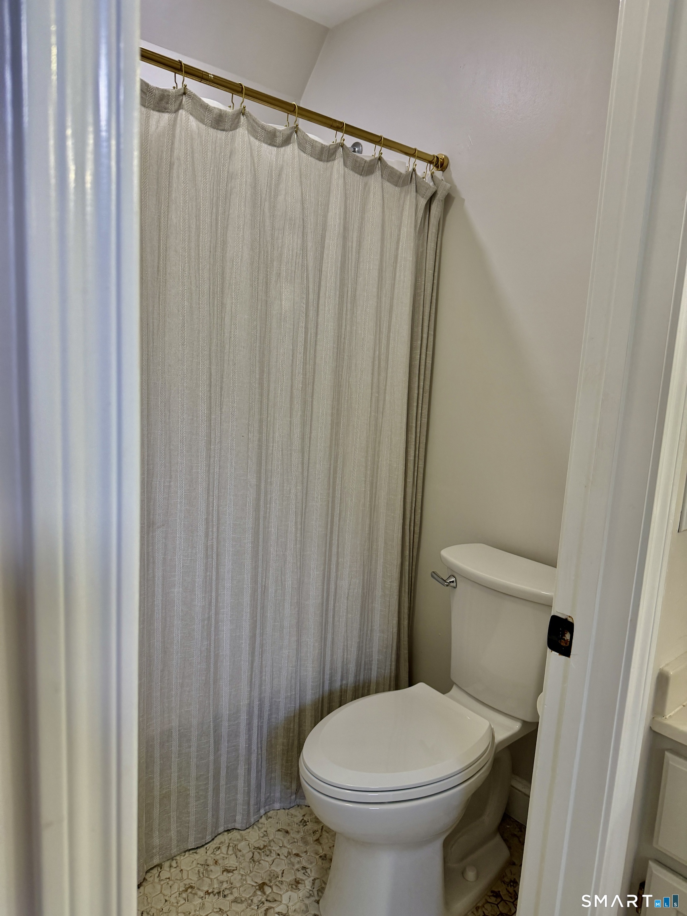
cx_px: 344
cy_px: 458
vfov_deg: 71.6
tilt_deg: -8.3
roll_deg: -3.9
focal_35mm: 24
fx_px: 635
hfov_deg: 56.8
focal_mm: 6.76
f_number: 1.78
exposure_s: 1/120
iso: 160
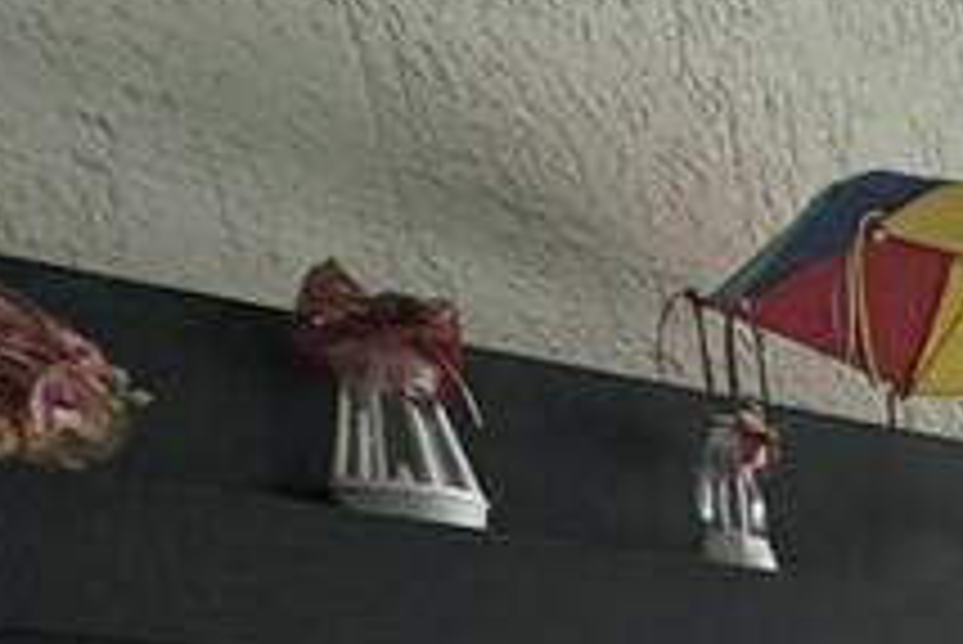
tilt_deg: -19.2
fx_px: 2623
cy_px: 1824
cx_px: 2560
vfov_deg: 10.6
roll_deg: -2.9
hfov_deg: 13.0
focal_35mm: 98
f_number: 2.2
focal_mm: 2.22
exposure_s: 1/121
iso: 160
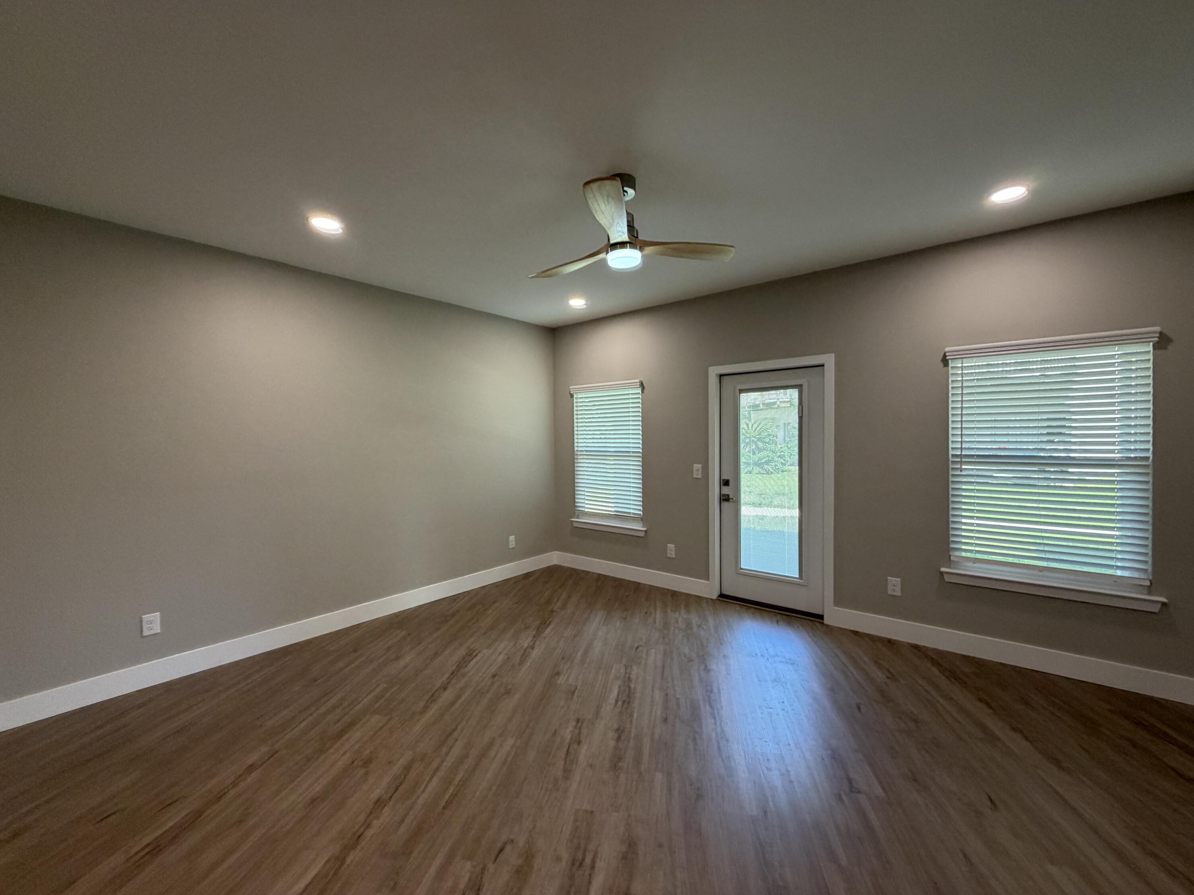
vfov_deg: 85.7
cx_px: 597
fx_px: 483
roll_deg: +0.5
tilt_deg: -0.9
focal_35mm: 14
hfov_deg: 102.1
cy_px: 448
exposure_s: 1/120
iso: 250
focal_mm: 2.22
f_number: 2.2
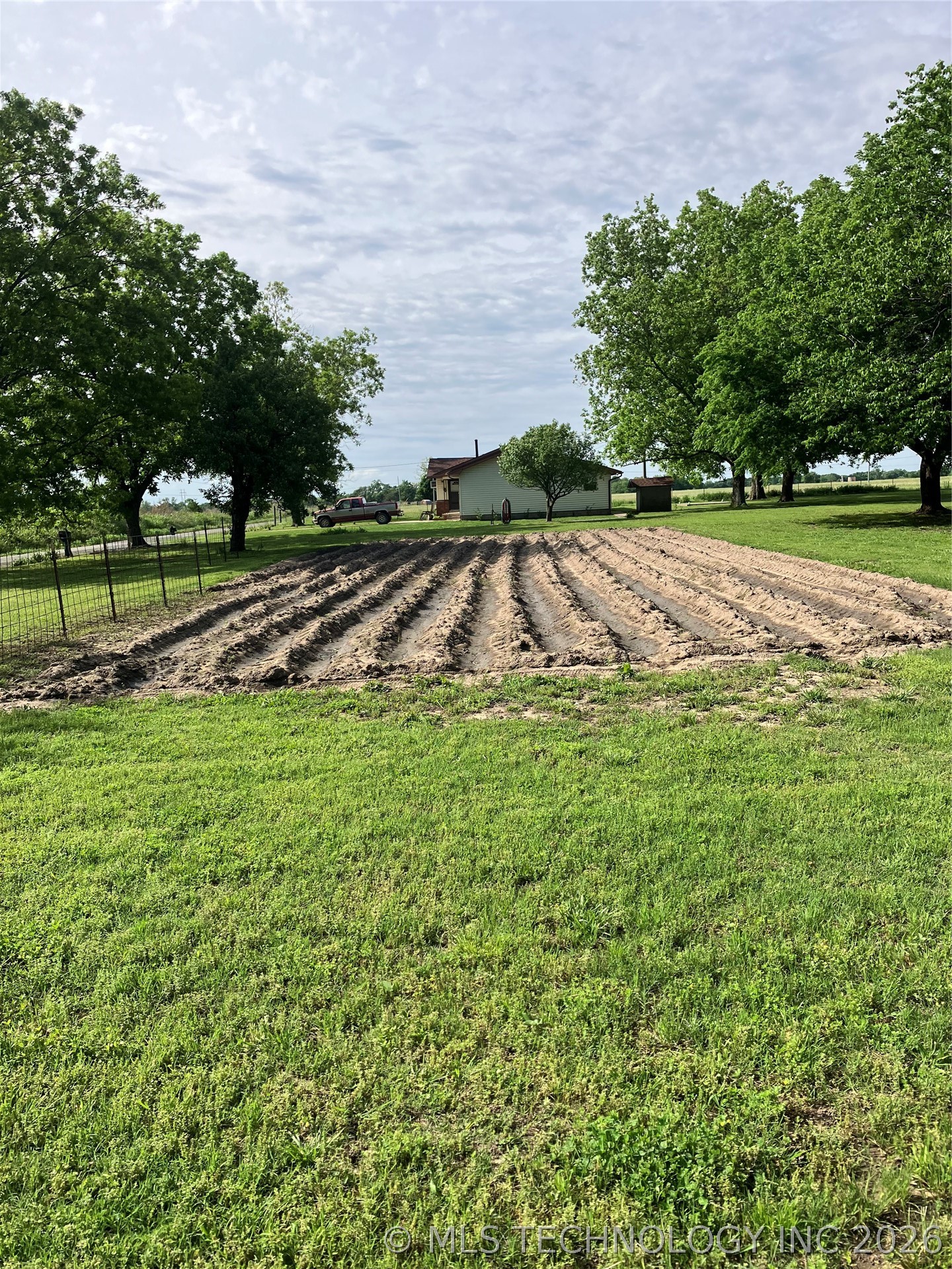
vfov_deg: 63.4
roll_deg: +1.8
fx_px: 1027
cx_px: 476
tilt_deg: -7.4
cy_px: 634
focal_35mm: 28
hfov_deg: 49.7
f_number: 1.8
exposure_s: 1/1799
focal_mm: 3.99
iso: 32
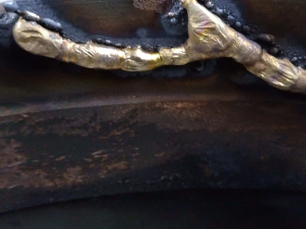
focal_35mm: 33
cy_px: 69
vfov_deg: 42.1
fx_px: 292
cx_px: 213
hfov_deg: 53.8
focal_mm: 3.54
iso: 728
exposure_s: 1/24
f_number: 2
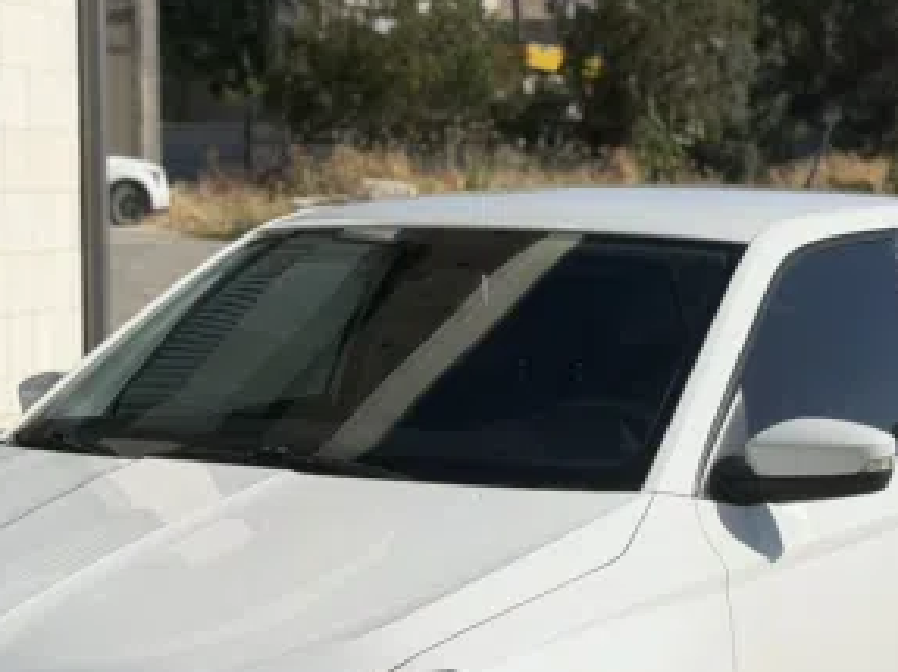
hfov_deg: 18.4
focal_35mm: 107
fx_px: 2775
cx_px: 469
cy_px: 519
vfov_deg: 13.8
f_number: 1.78
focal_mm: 6.76
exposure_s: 1/9901
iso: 64
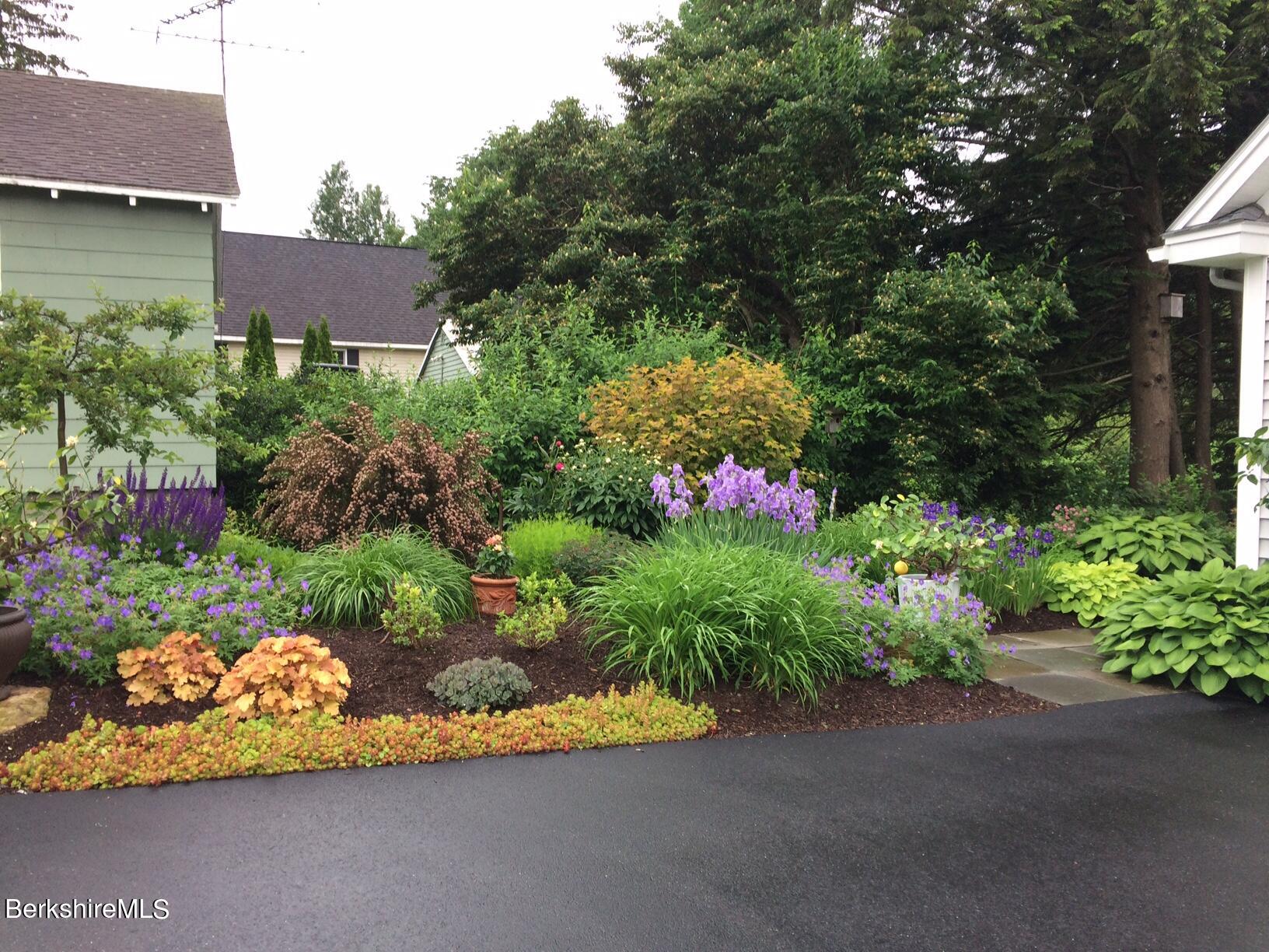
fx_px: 1063
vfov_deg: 48.2
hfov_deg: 61.7
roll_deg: +0.5
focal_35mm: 29
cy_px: 476
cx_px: 634
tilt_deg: +2.2
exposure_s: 1/120
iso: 50
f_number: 2.2
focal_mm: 4.15
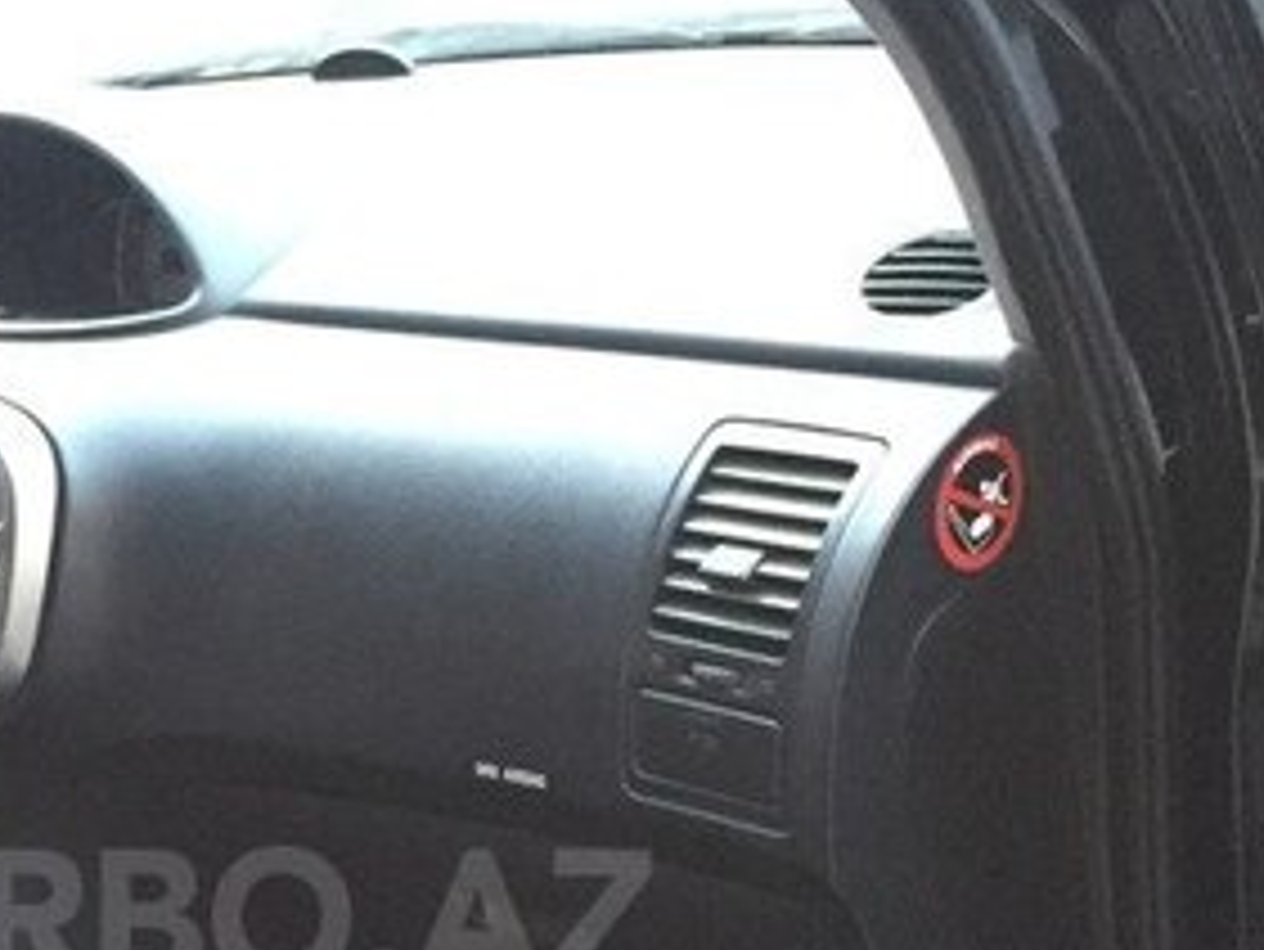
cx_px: 193
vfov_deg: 21.0
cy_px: 916
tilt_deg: -26.7
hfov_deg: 27.8
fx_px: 2484
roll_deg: +13.3
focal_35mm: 68
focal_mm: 4.15
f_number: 2.2
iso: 320
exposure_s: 1/17
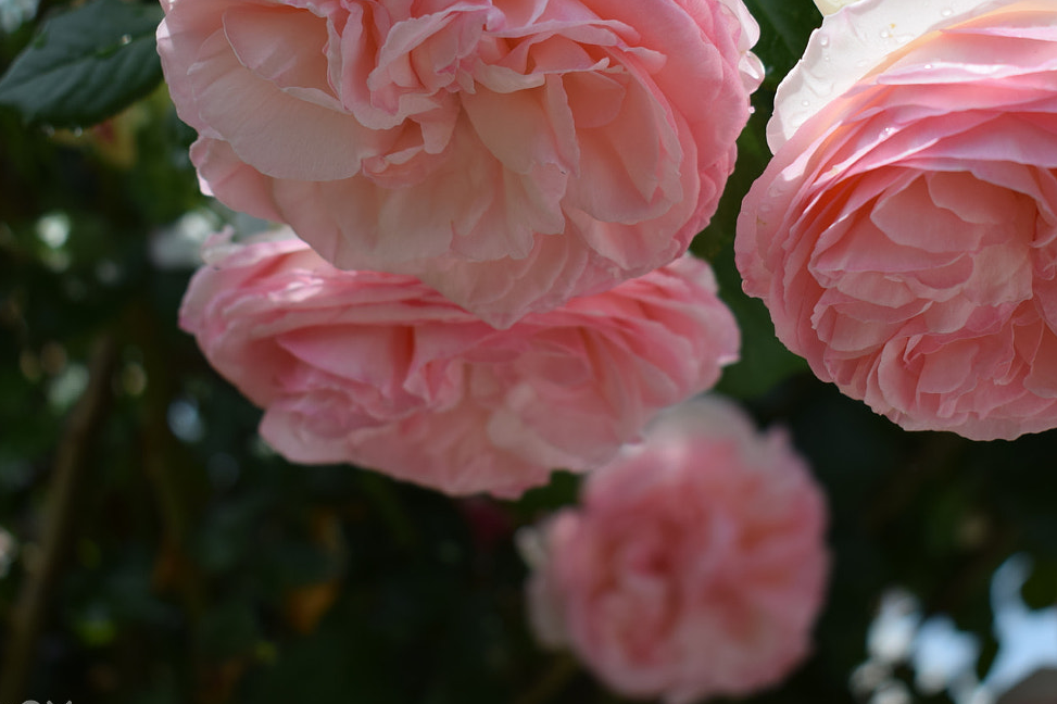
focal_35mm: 74
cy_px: 289
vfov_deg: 18.4
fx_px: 2172
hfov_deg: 27.2
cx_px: 671
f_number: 4.2
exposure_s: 1/800
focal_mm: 30
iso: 100
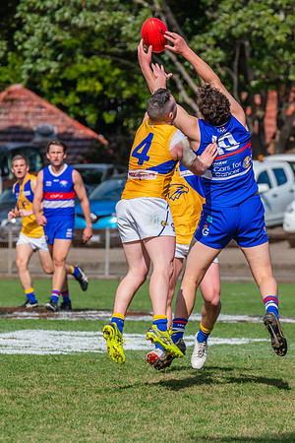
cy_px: 222
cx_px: 228
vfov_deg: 3.8
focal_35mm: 540
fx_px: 6637
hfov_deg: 2.5
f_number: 10
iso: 800
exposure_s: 1/1600
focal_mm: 360
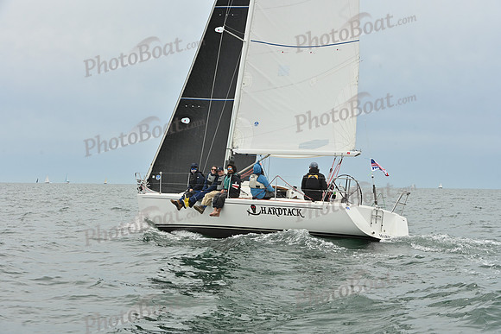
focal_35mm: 70
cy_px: 167
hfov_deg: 28.8
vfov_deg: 19.5
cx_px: 250
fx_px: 974
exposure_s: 1/1000
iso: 320
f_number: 9
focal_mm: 70
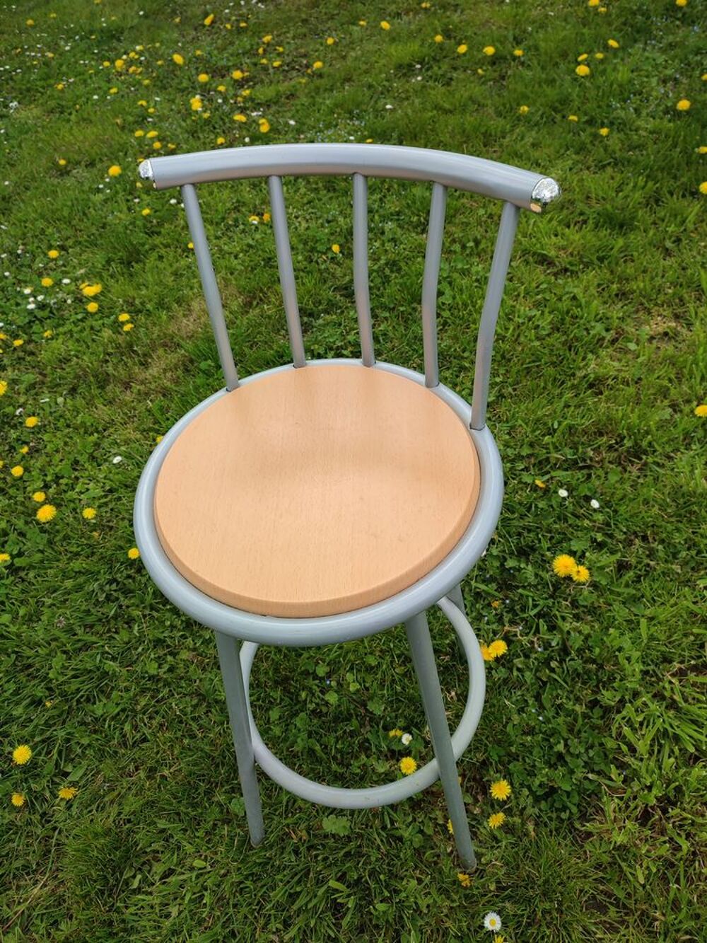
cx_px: 354
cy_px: 472
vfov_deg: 69.4
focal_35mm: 25
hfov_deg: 54.9
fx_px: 681
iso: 50
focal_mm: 6.04
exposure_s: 1/325
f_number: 1.9
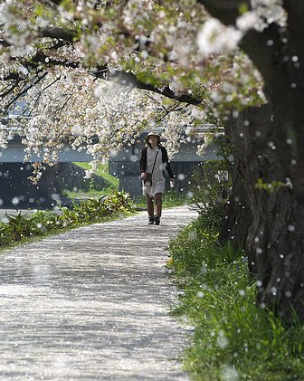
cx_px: 152
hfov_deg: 4.5
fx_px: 3852
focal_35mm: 342
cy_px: 157
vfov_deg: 5.7
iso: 200
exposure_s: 1/640
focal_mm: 200
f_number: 7.1
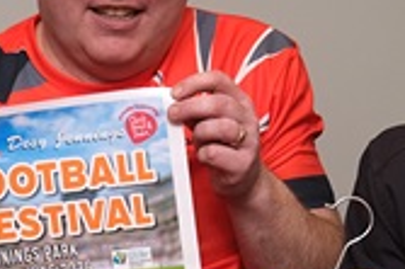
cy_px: 281
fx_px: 1978
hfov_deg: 11.7
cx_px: 129
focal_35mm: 176
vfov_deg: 7.7
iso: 400
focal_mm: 32.9
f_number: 4.5
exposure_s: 1/125
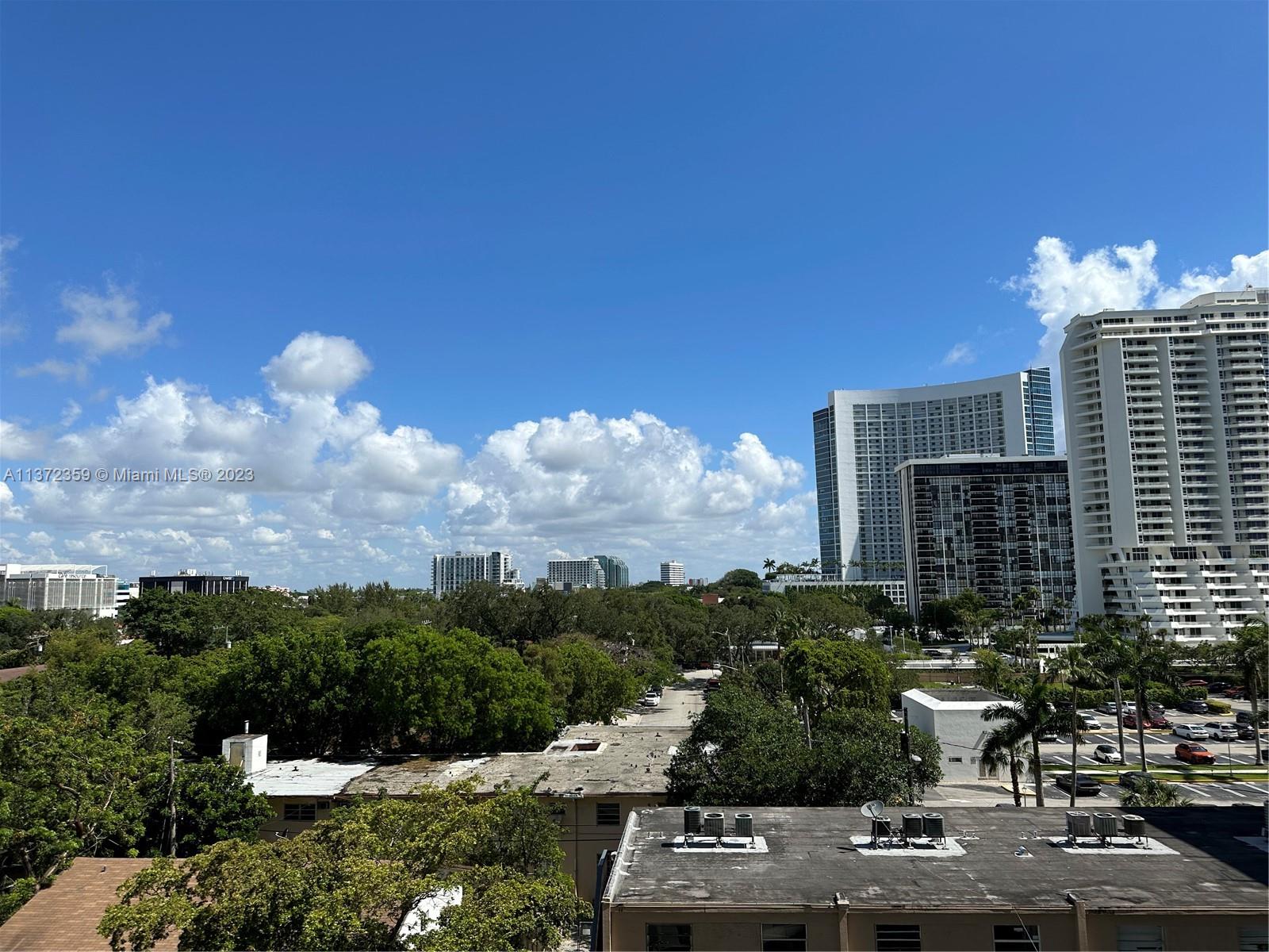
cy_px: 476
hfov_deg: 71.6
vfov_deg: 56.8
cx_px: 634
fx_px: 880
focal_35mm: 24
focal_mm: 6.86
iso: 80
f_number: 1.78
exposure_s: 1/6623
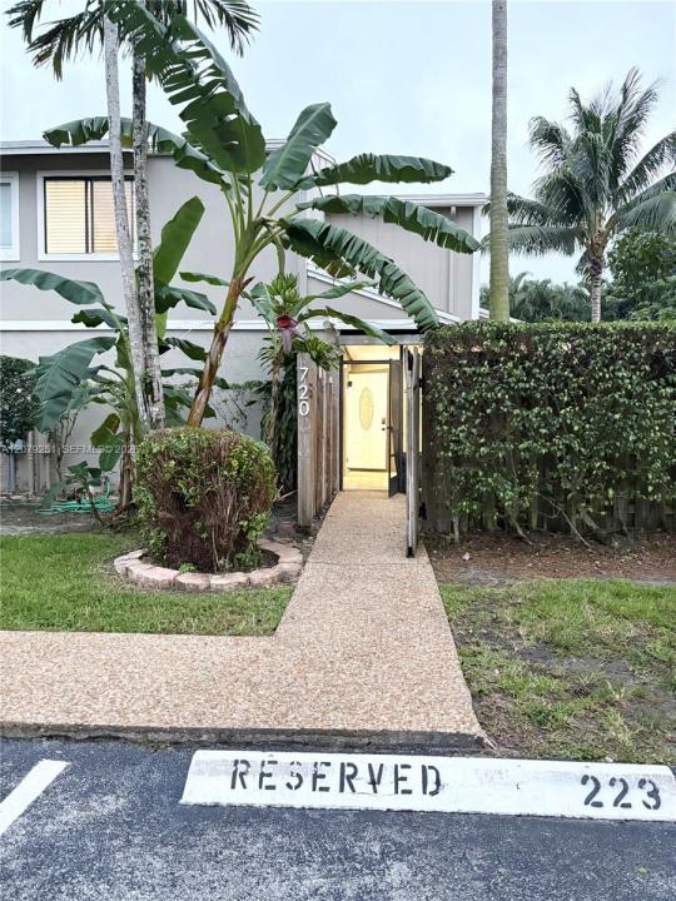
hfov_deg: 53.1
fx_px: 677
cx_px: 338
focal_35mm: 26
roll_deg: -0.7
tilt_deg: -2.5
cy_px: 450
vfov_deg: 67.3
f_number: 1.6
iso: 400
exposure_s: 1/60
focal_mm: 5.96
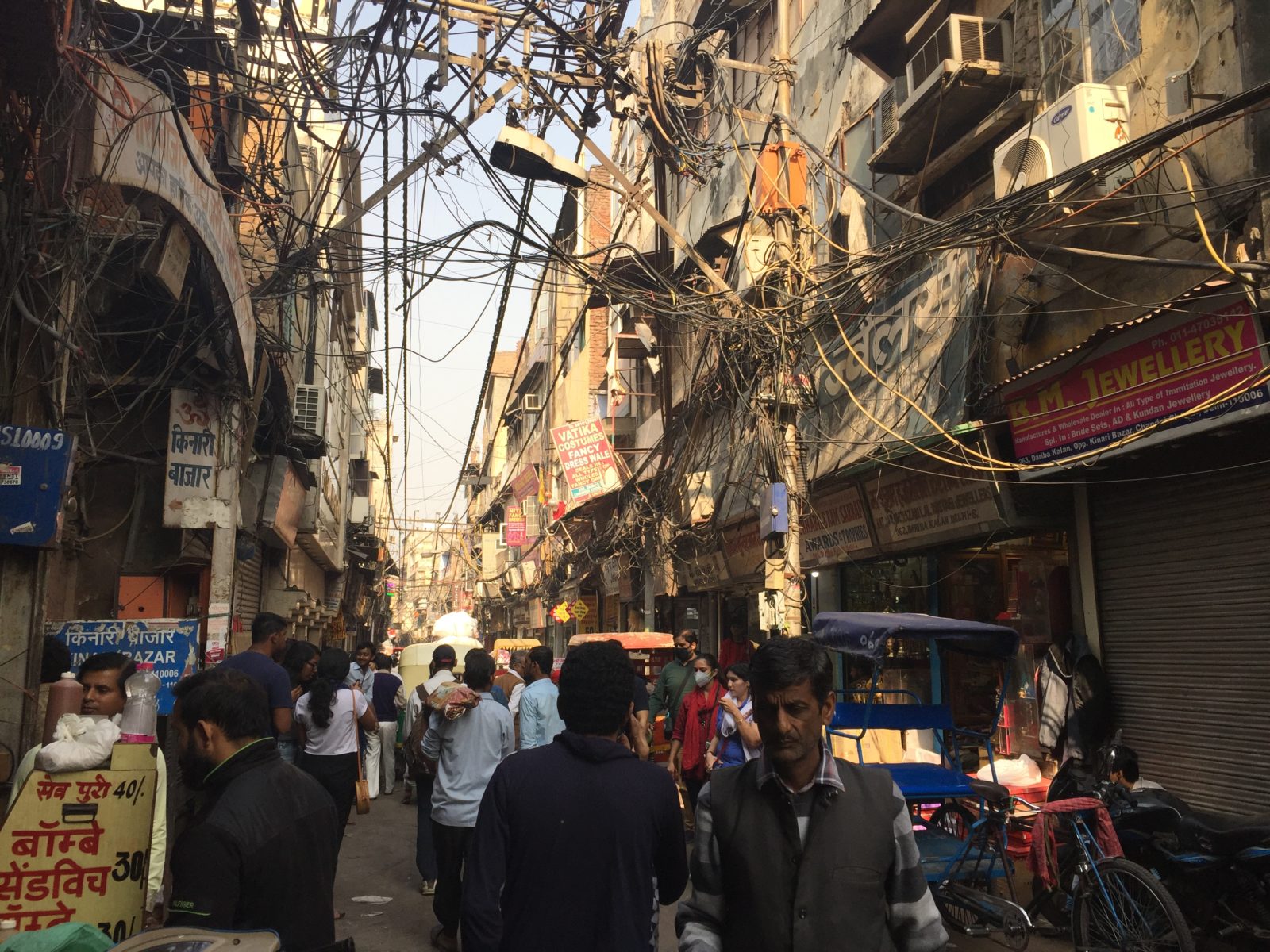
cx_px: 635
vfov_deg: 48.2
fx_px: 1064
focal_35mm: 29
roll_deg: -0.9
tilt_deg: +10.5
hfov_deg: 61.7
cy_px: 476
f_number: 2.2
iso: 32
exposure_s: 1/694
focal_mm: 4.15
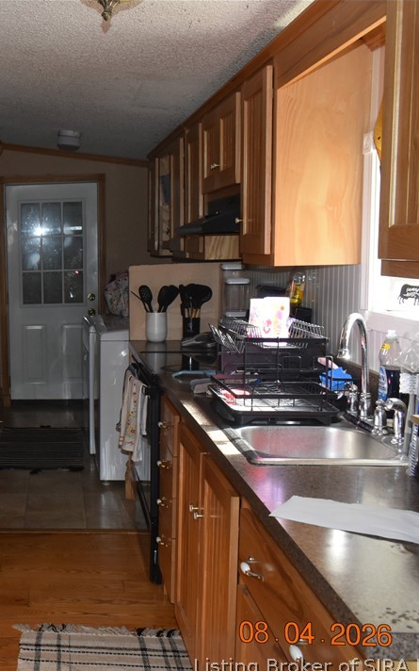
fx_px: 767
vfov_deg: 47.2
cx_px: -31
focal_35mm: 42
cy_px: 340
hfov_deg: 28.1
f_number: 4.8
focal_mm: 18
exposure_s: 1/90
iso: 800
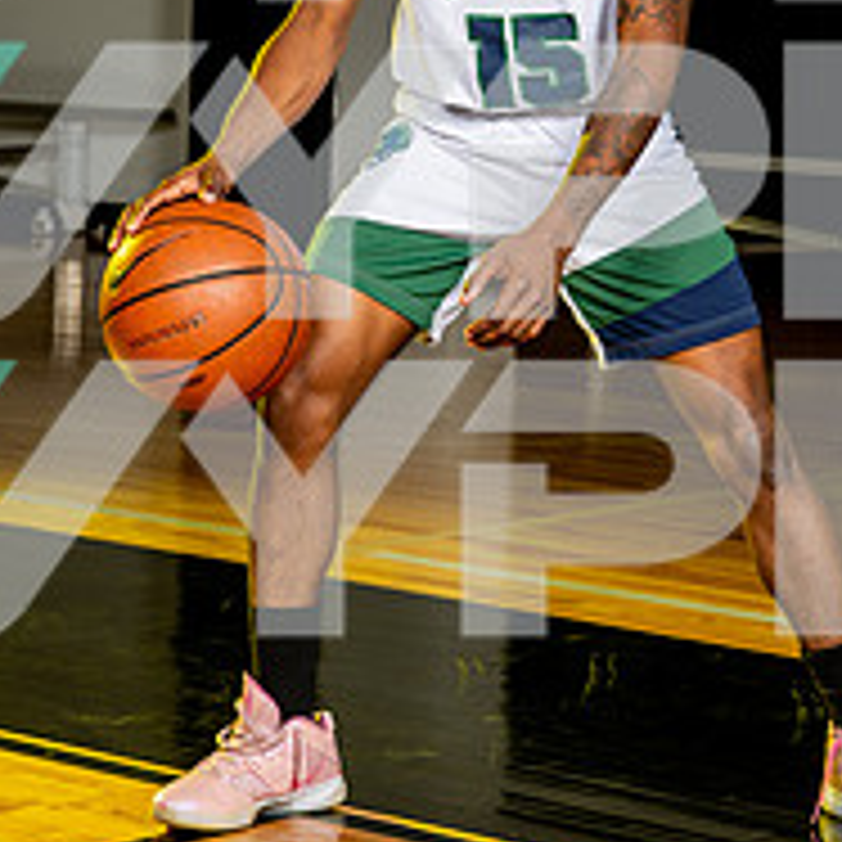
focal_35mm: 143
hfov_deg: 12.2
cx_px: 419
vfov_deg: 12.2
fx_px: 3935
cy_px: 185
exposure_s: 1/200
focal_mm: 70
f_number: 6.3
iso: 100
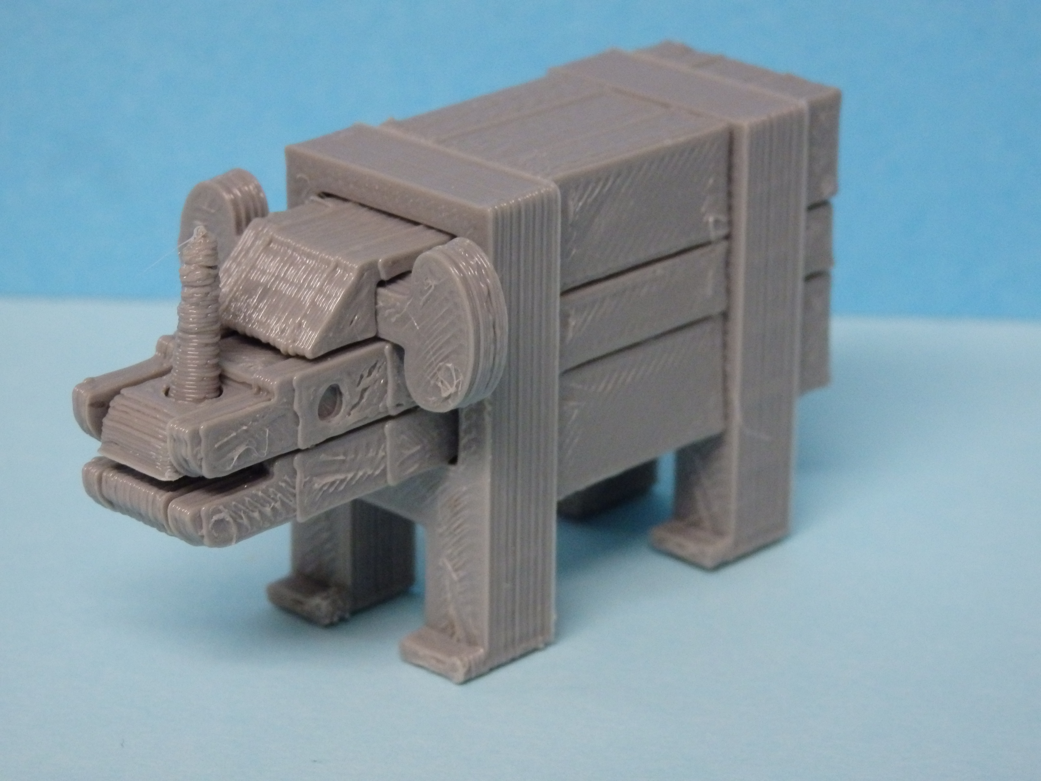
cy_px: 390
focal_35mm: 116
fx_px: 3488
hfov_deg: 17.0
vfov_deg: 12.8
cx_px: 520
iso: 800
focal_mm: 20.9
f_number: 5.2
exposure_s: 1/30
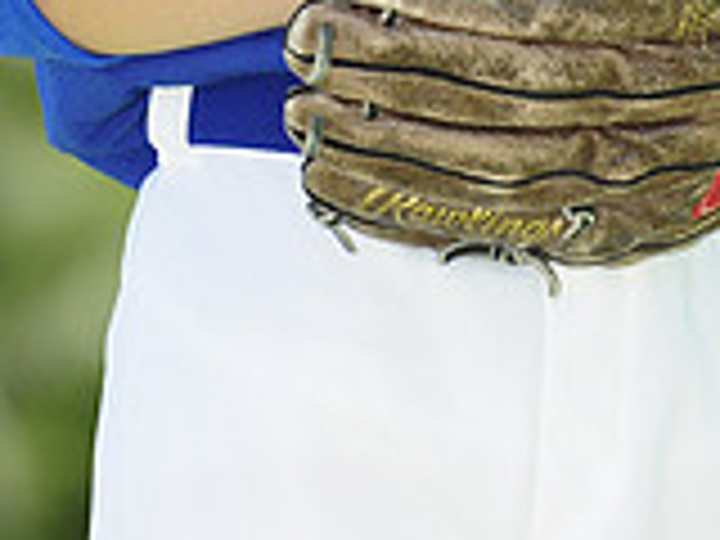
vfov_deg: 2.1
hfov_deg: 2.8
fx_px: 14700
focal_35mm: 707
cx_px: 434
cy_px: -486
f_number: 4
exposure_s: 1/640
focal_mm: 135
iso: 200
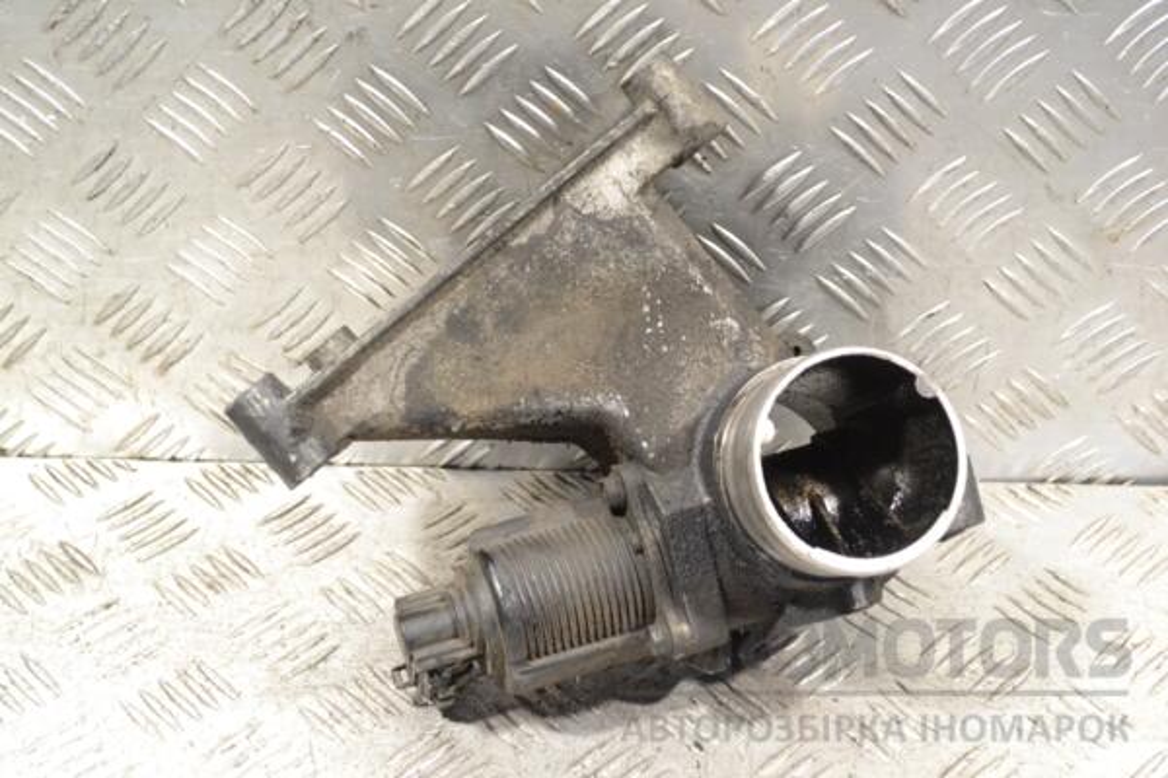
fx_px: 1947
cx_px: 584
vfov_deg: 22.6
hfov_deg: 33.4
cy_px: 389
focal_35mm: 60
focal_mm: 40
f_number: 7.1
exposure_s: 1/200
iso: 3200
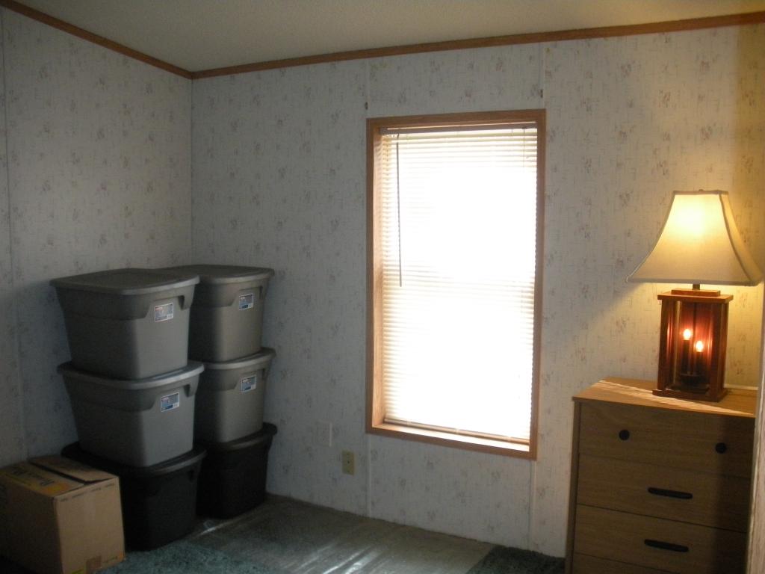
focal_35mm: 35
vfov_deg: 40.7
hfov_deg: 52.6
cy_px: 287
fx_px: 773
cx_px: 382
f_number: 3.5
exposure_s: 1/71.3
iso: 400
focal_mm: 6.3
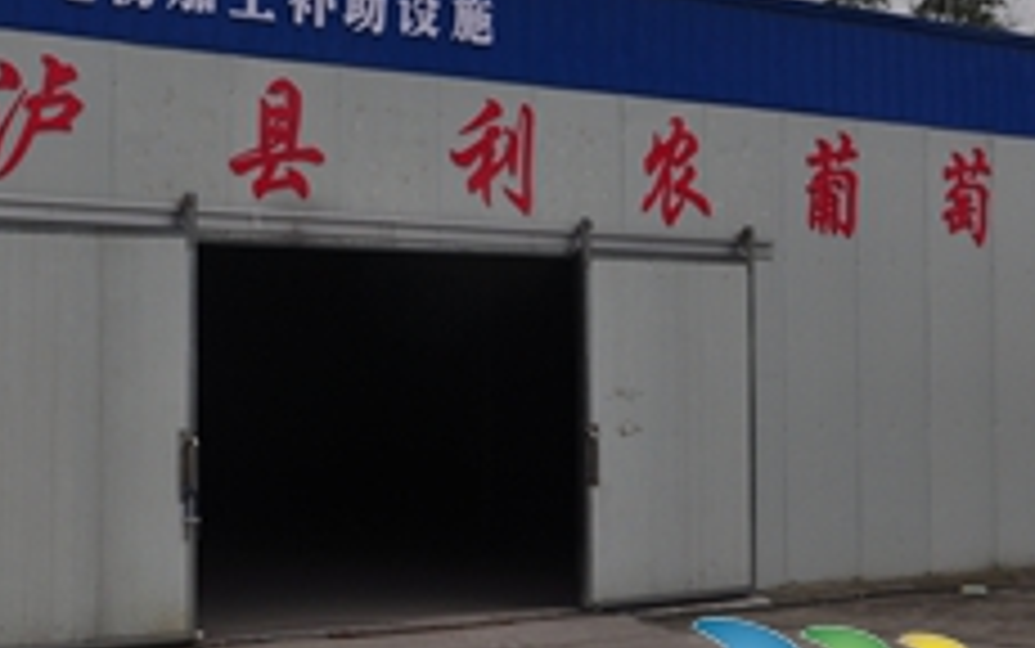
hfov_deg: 28.1
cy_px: 171
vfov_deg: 17.8
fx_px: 2060
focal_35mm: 73
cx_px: 392
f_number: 8
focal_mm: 22
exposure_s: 1/250
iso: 200
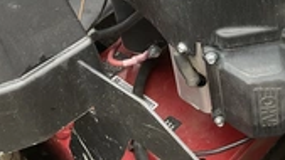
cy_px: -25
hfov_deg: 27.3
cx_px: 253
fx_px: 567
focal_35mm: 75
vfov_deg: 15.6
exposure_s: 1/122
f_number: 1.8
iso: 40
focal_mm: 3
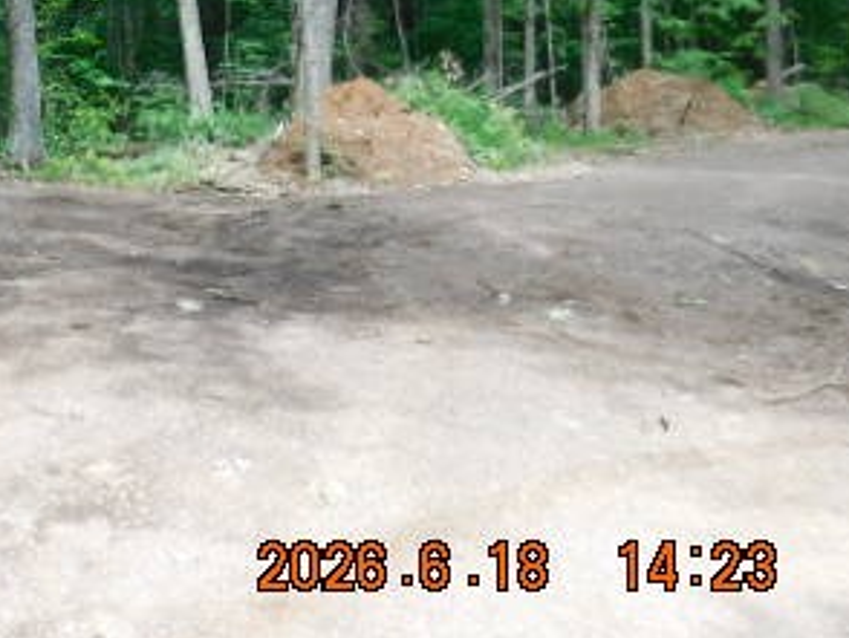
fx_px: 1227
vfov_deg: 27.7
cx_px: -32
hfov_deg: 34.2
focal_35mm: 50
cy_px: 20
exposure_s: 1/200
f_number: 3
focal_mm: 4
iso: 125
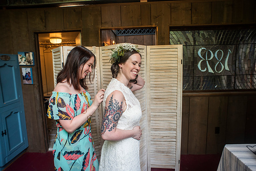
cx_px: 127
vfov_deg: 58.6
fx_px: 152
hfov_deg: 80.1
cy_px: 80
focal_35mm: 21
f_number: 2.8
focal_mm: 20
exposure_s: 1/250
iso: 800
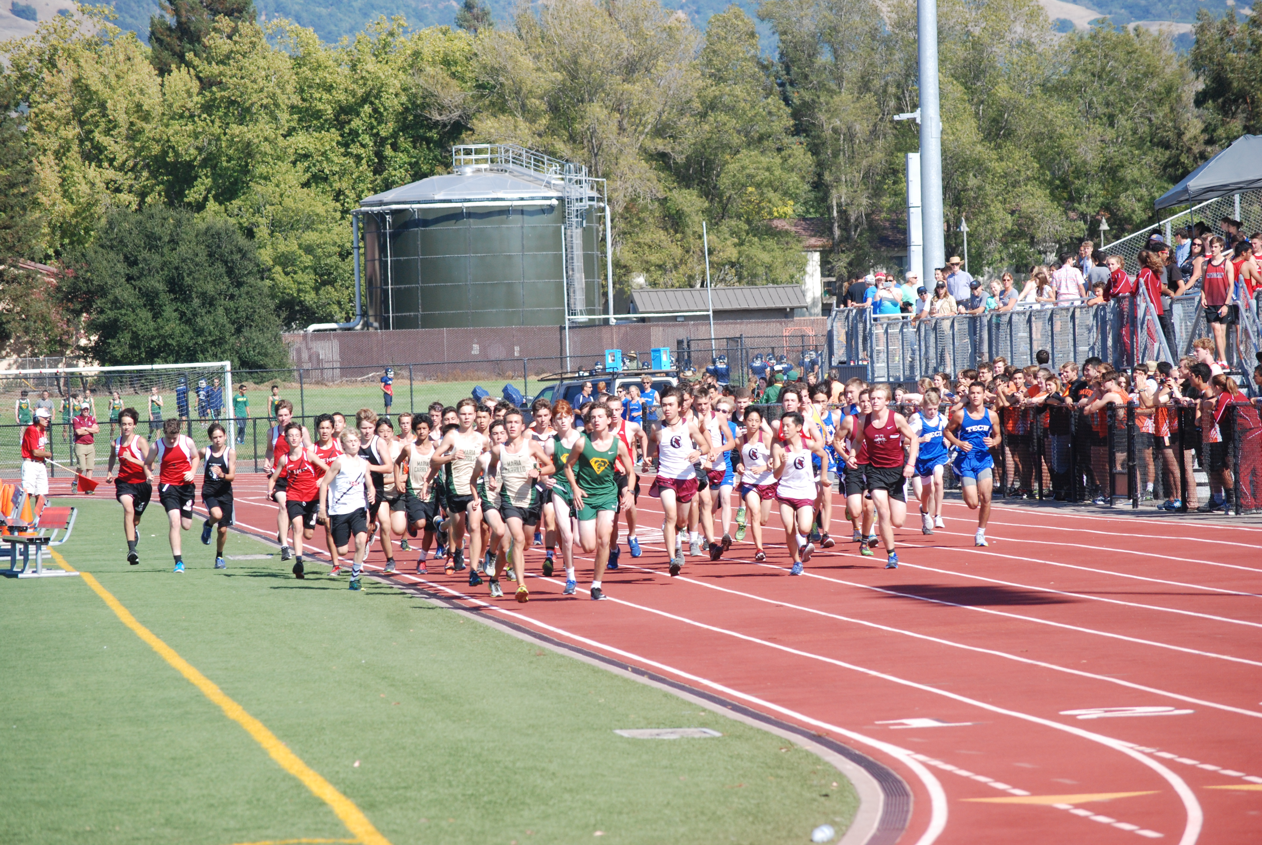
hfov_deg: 11.8
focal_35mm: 174
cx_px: 631
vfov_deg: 7.9
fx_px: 6107
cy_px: 422
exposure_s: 1/800
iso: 400
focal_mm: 116
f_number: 7.1
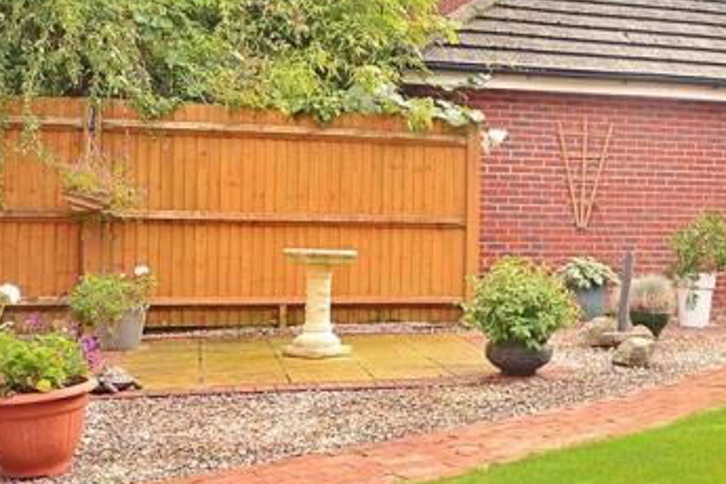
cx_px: 593
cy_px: 195
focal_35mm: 57
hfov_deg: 33.9
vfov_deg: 23.7
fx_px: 1149
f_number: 8
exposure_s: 1/50
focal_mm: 20
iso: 200
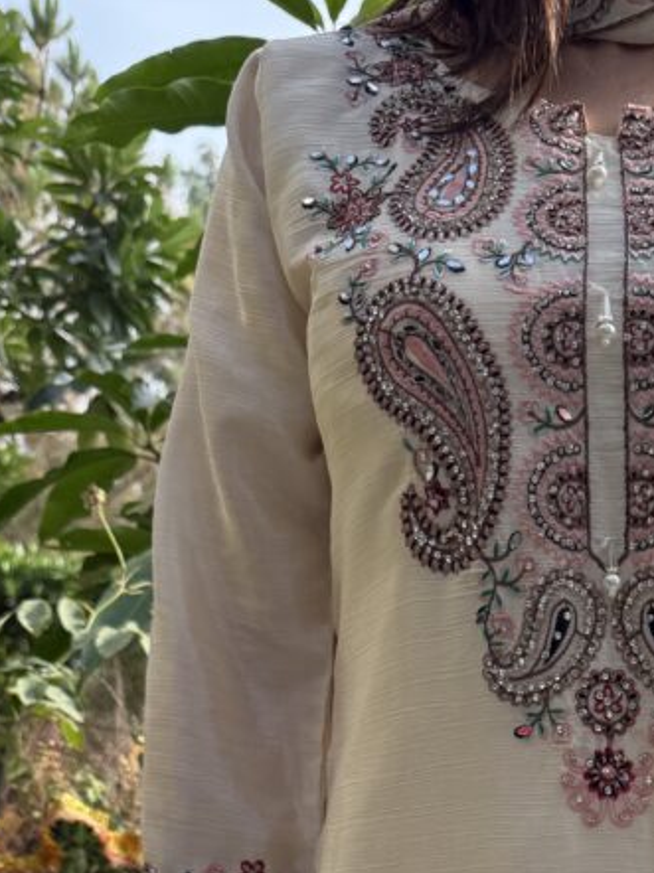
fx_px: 1462
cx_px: 636
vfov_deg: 29.6
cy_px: 987
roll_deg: -1.0
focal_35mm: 58
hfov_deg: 24.2
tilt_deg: -6.0
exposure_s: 1/831
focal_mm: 6.76
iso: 100
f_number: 1.78
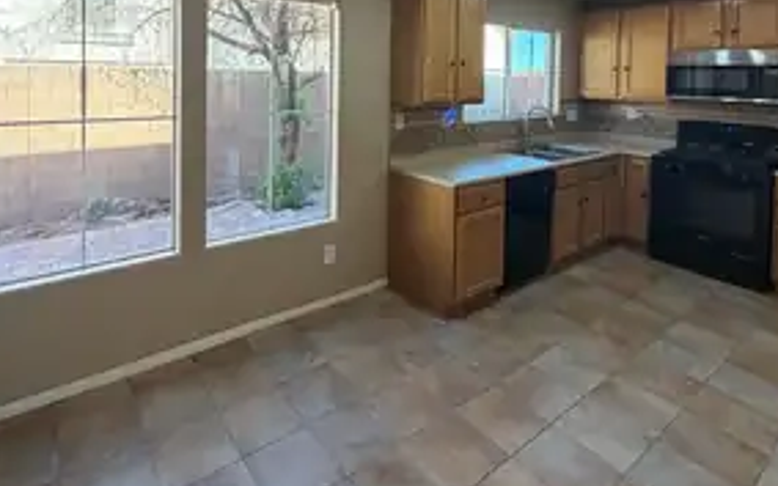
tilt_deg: -0.2
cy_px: 82
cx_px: 346
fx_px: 445
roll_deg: -0.5
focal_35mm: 21
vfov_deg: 52.7
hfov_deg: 82.0
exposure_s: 1/120
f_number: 2.2
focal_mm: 2.22
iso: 160
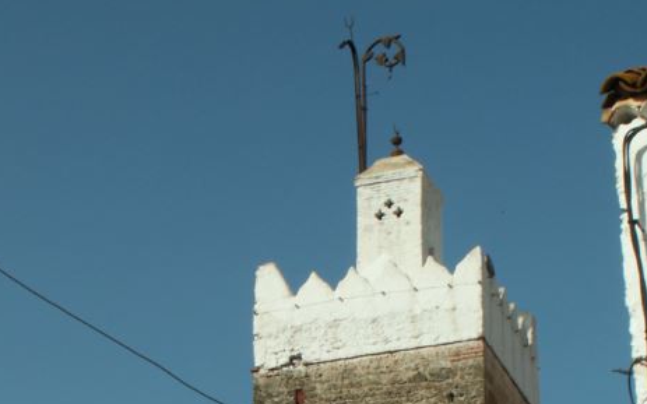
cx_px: 328
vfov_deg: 14.2
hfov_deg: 23.6
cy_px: 524
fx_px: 1551
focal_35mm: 88
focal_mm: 8.27
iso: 50
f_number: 8
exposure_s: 1/250
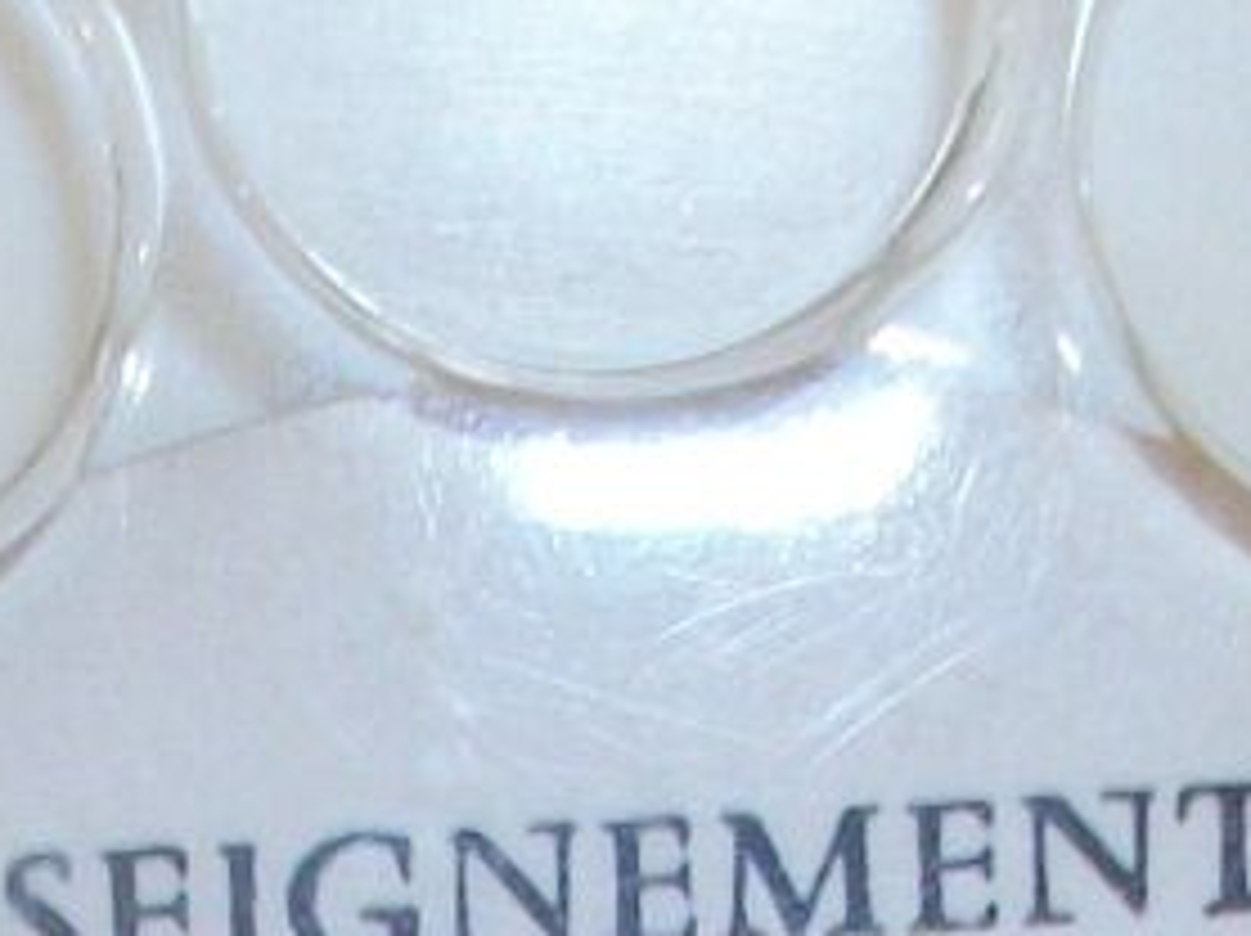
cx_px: 50
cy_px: 2484
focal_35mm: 236
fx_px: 8522
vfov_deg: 6.0
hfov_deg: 8.4
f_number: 2.9
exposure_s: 1/30
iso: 80
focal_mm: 5.7
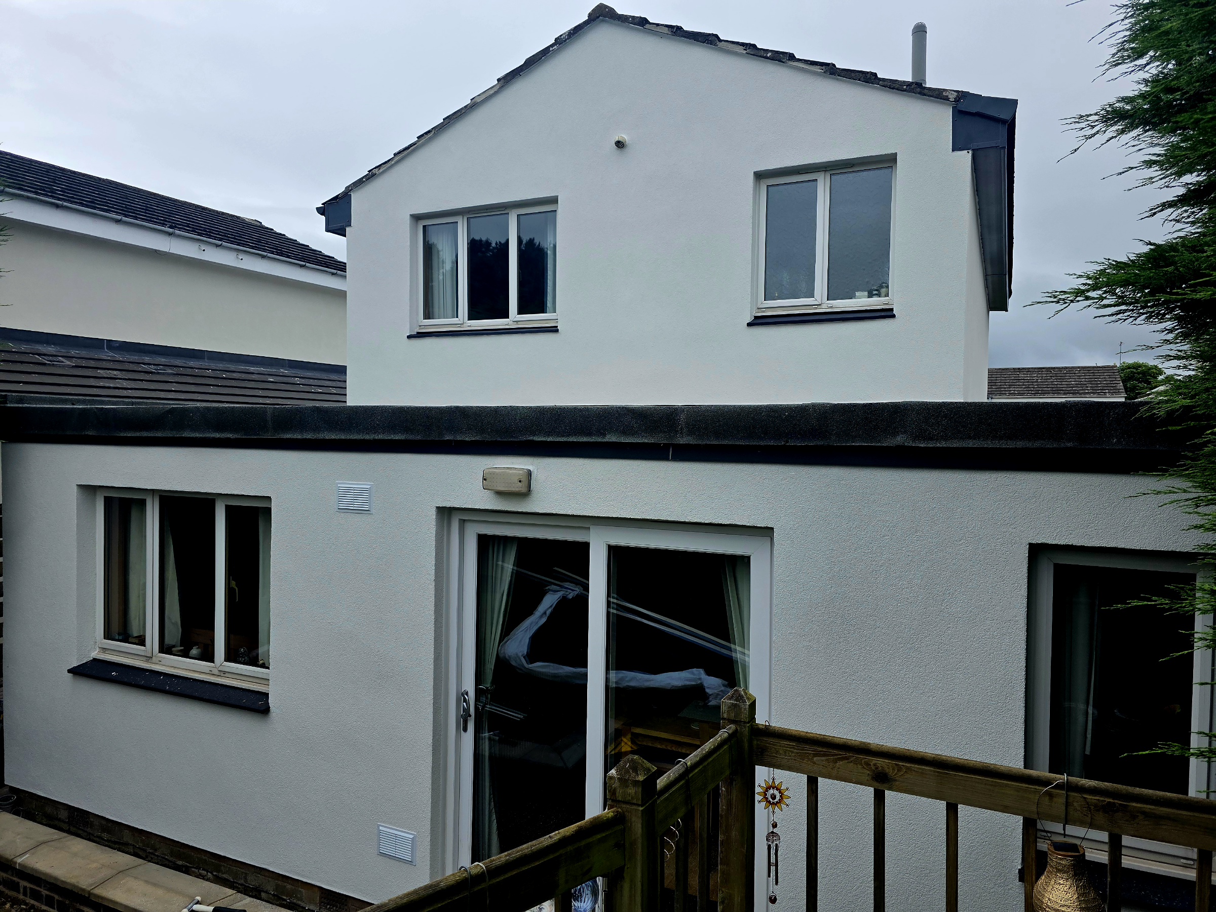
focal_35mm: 23
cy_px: 456
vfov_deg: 58.9
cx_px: 608
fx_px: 808
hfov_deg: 73.9
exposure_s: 1/2500
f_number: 1.7
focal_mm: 6.3
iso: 80
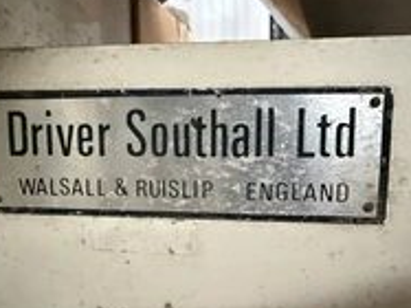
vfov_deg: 46.6
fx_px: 356
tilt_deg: -4.7
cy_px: 176
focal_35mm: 30
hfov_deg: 60.0
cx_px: 200
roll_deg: +1.6
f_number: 2.2
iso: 1600
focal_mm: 2.22
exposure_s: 1/40
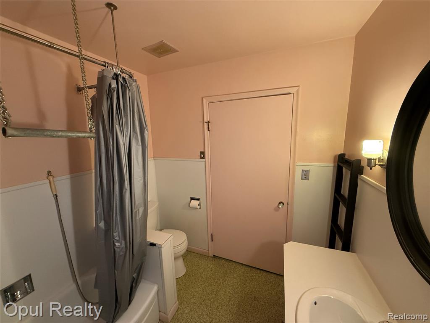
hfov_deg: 102.1
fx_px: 174
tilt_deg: -9.8
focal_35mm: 14
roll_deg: +1.6
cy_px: 162
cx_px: 215
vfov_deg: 85.7
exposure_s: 1/60
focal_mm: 2.22
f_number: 2.2
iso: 250
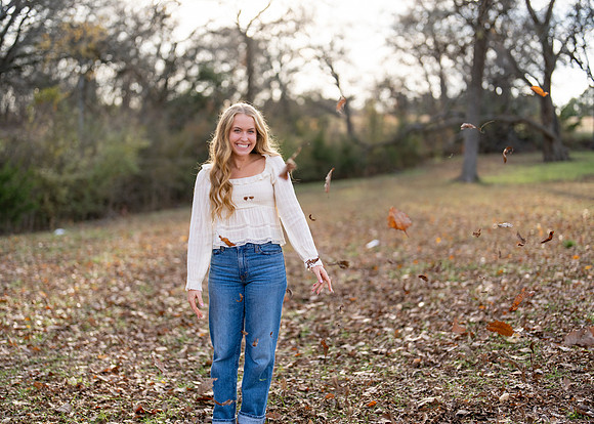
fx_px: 884
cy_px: 212
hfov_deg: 37.2
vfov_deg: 27.0
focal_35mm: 52
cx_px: 297
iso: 100
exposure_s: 1/1600
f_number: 1.2
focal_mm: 50
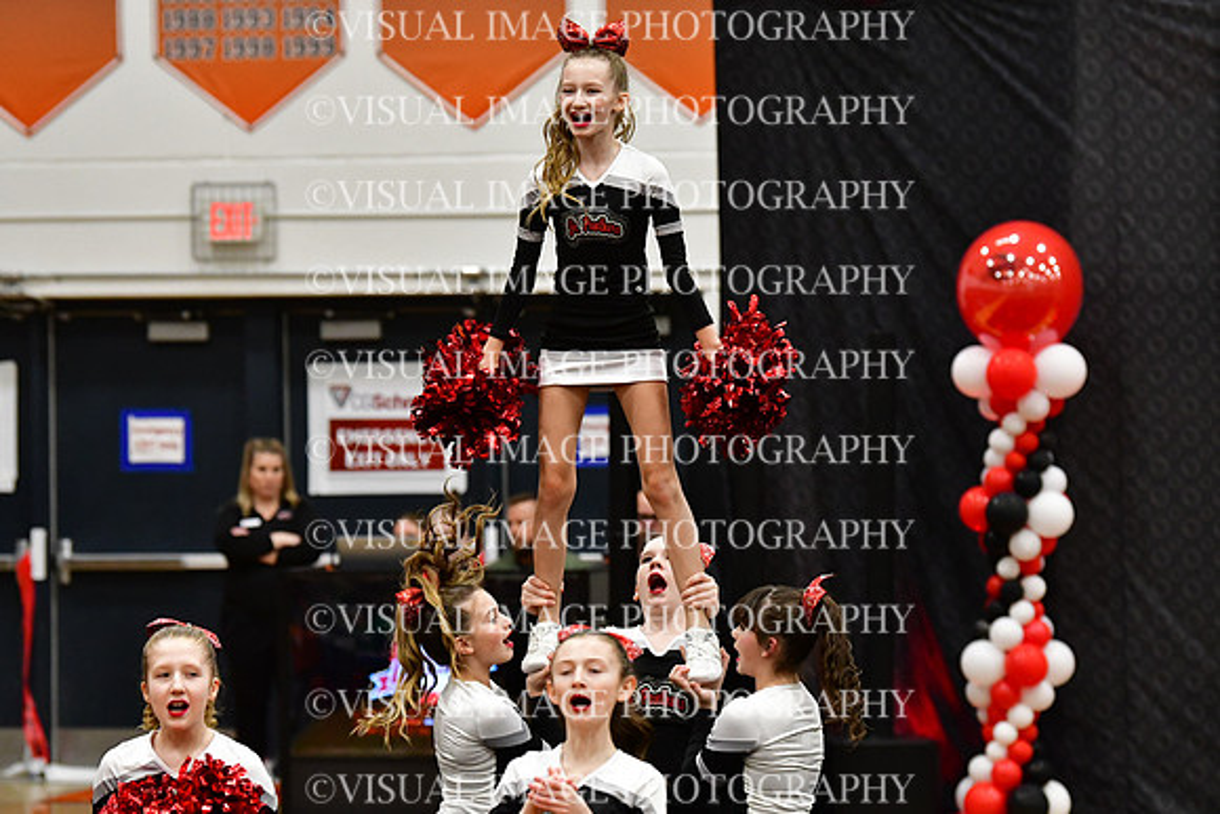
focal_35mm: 202
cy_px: 407
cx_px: 610
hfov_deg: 10.2
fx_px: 6847
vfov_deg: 6.8
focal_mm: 135
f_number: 3.5
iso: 4000
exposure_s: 1/500
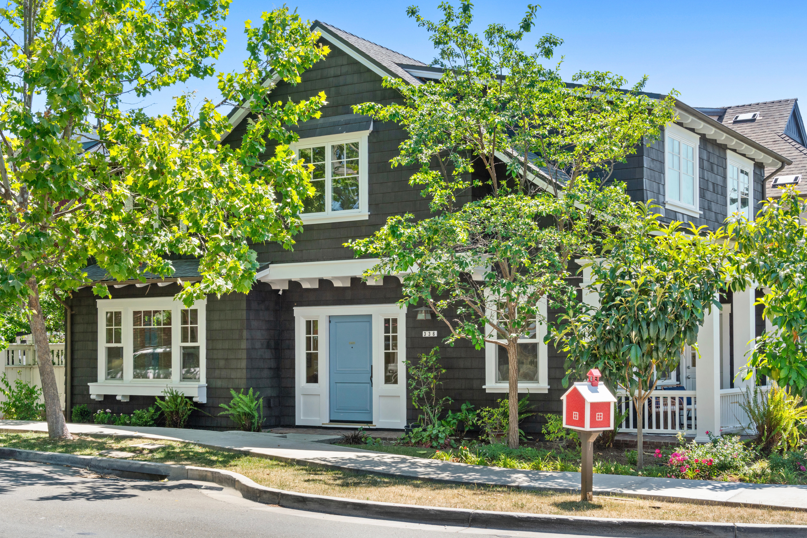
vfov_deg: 27.5
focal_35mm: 49
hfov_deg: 40.3
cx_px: 404
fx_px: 1099
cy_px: 269
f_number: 16
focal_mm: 49
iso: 500
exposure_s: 1/80
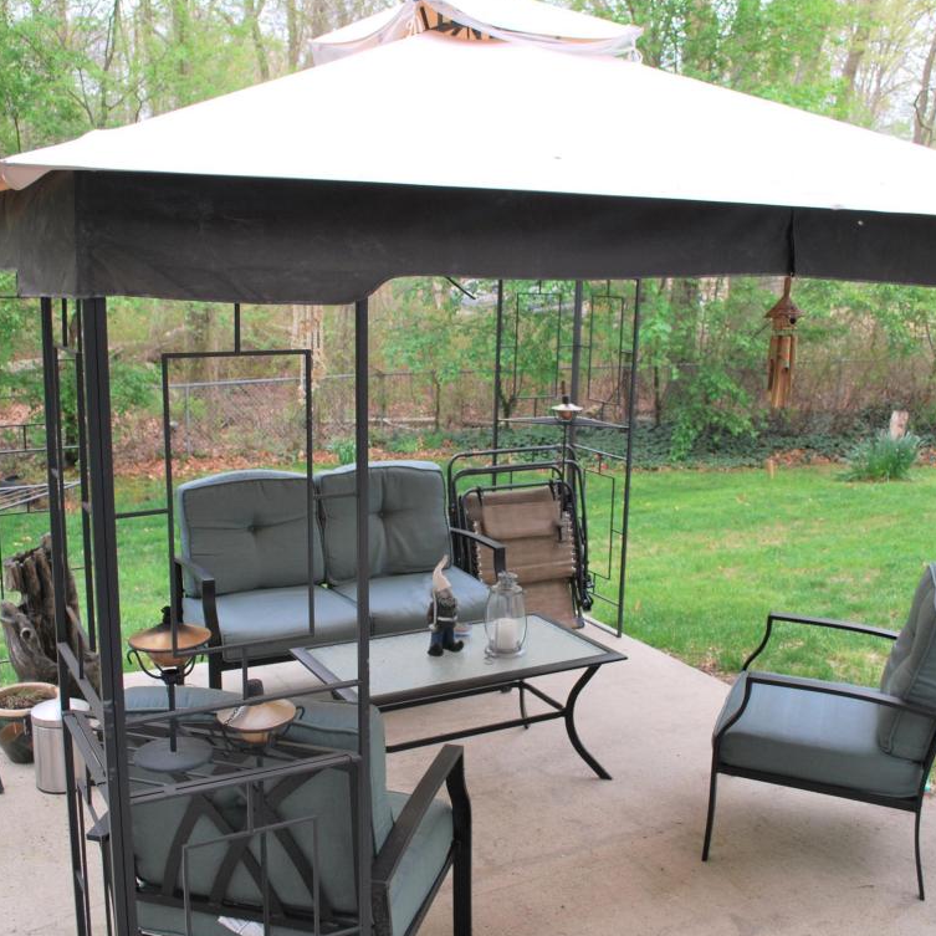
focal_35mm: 35
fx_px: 1071
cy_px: 469
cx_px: 469
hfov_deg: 47.2
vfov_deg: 47.2
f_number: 5
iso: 200
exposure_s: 1/100
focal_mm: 18
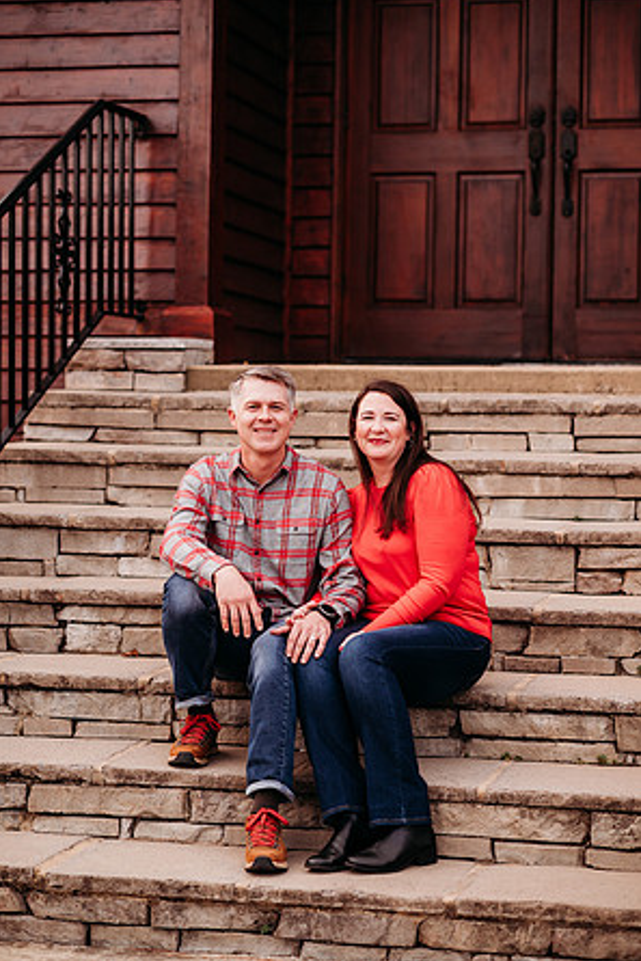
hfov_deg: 15.9
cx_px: 319
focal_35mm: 86
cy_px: 477
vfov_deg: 23.6
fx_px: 2295
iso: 250
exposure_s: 1/500
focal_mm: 85
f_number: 2.2
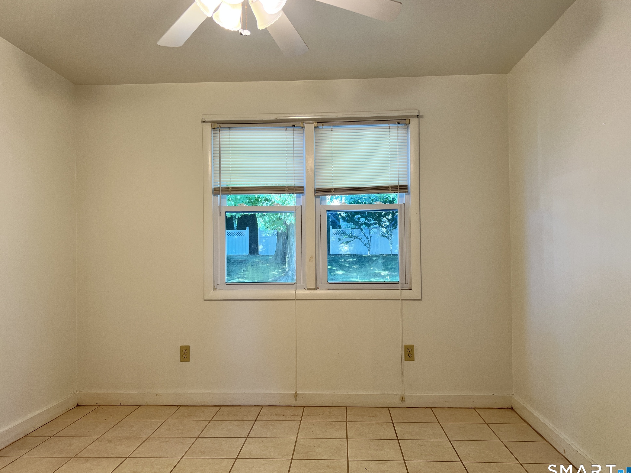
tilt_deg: +1.4
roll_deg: +0.6
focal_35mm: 27
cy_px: 236
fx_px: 492
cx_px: 318
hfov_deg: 65.3
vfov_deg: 51.4
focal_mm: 5.7
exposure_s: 1/120
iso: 64
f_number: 1.5
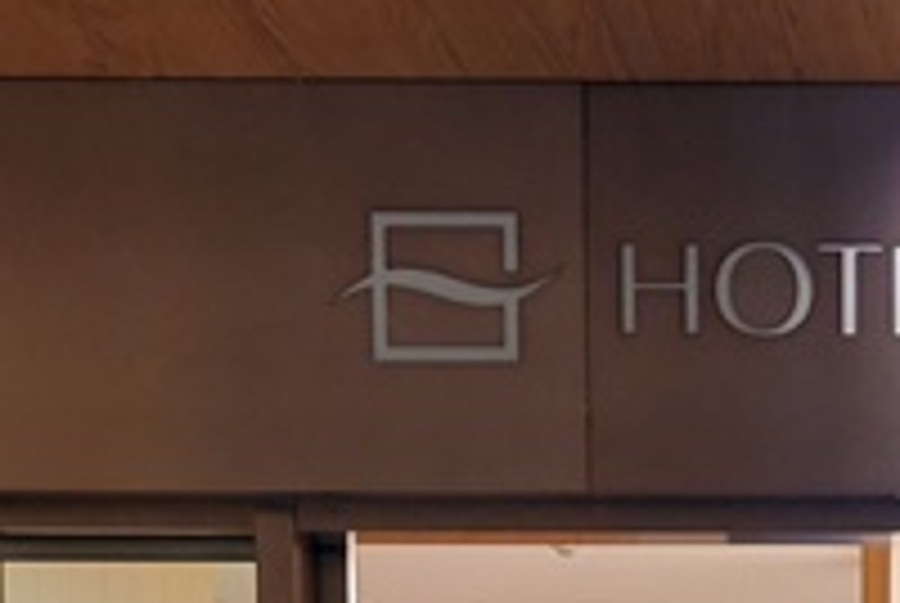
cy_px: 1251
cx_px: 1026
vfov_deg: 9.5
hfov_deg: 14.8
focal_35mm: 135
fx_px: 3380
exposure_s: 1/120
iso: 125
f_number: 1.8
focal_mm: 5.4
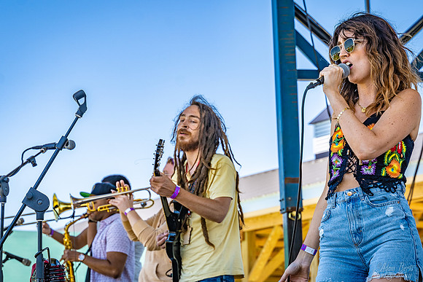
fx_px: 1316
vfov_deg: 12.2
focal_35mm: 112
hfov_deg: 18.3
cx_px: 212
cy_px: 141
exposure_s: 1/320
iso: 125
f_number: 5.6
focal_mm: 75
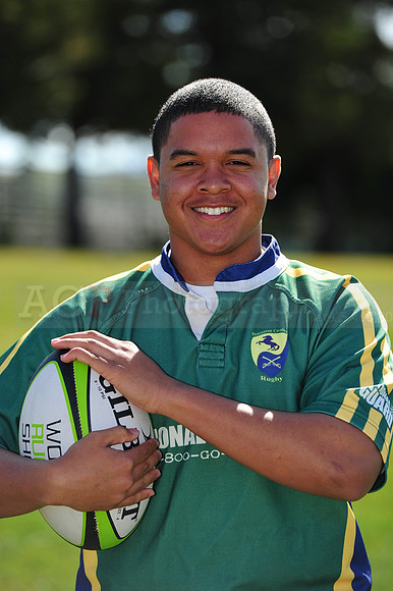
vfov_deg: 10.3
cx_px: 196
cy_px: 296
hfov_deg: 6.9
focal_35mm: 200
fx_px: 3279
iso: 200
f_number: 4.5
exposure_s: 1/640
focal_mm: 200
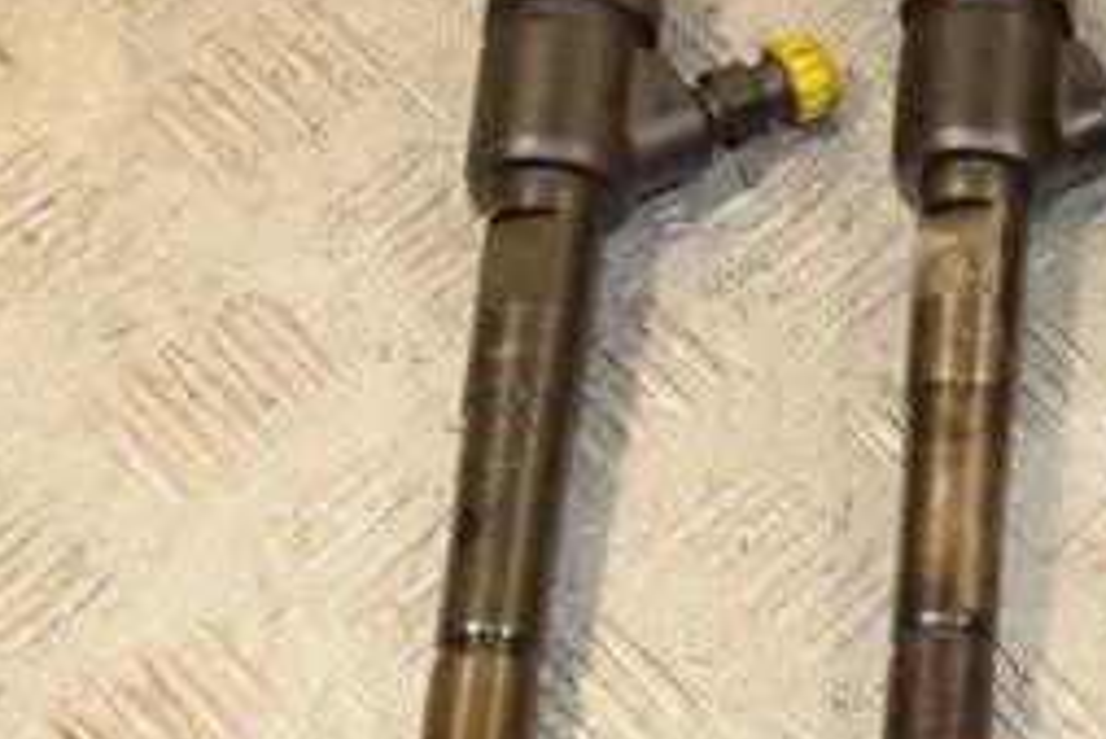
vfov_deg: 10.2
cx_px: 1220
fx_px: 4150
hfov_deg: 14.8
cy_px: 328
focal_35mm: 135
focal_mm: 38
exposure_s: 1/200
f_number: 6.3
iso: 800
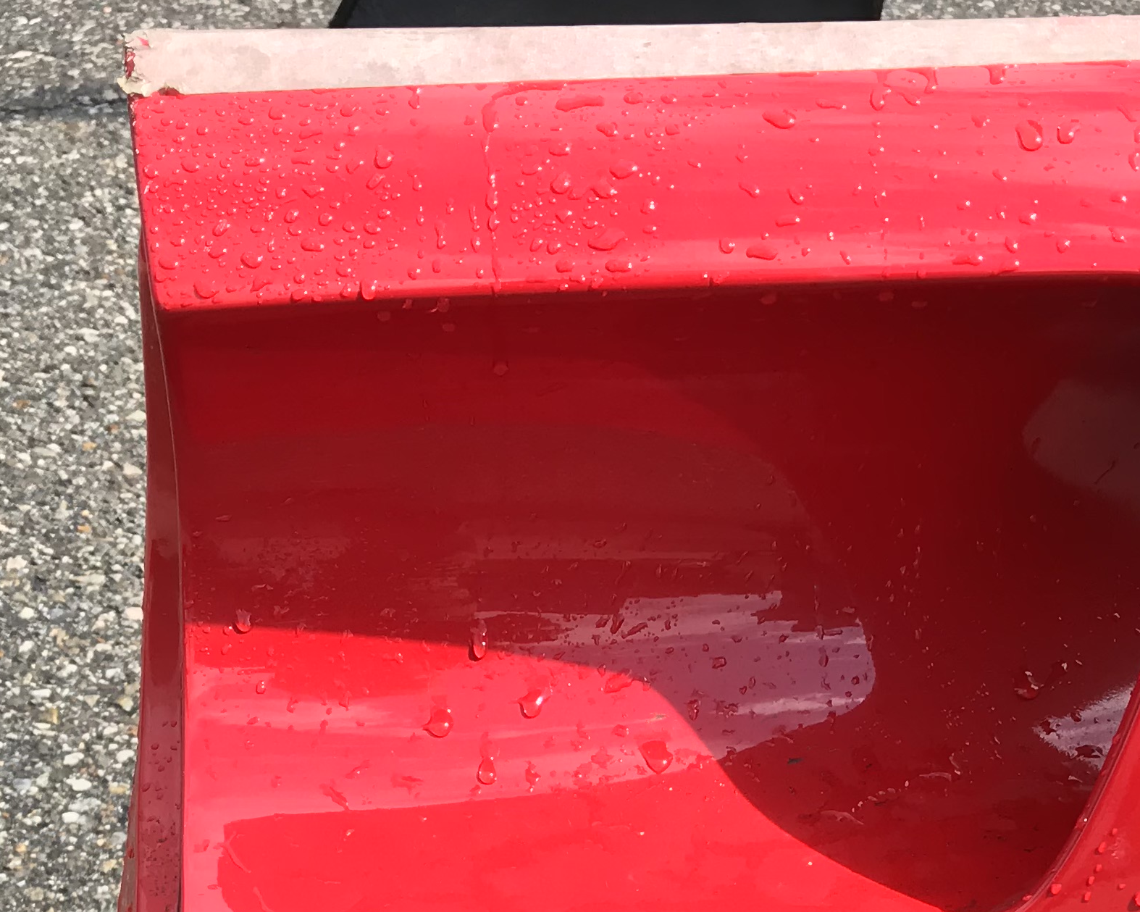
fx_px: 2362
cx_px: 714
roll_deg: +0.6
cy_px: 1013
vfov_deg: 20.8
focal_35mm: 70
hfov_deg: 27.0
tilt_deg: -37.8
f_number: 1.8
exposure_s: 1/778
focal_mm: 3.99
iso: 20
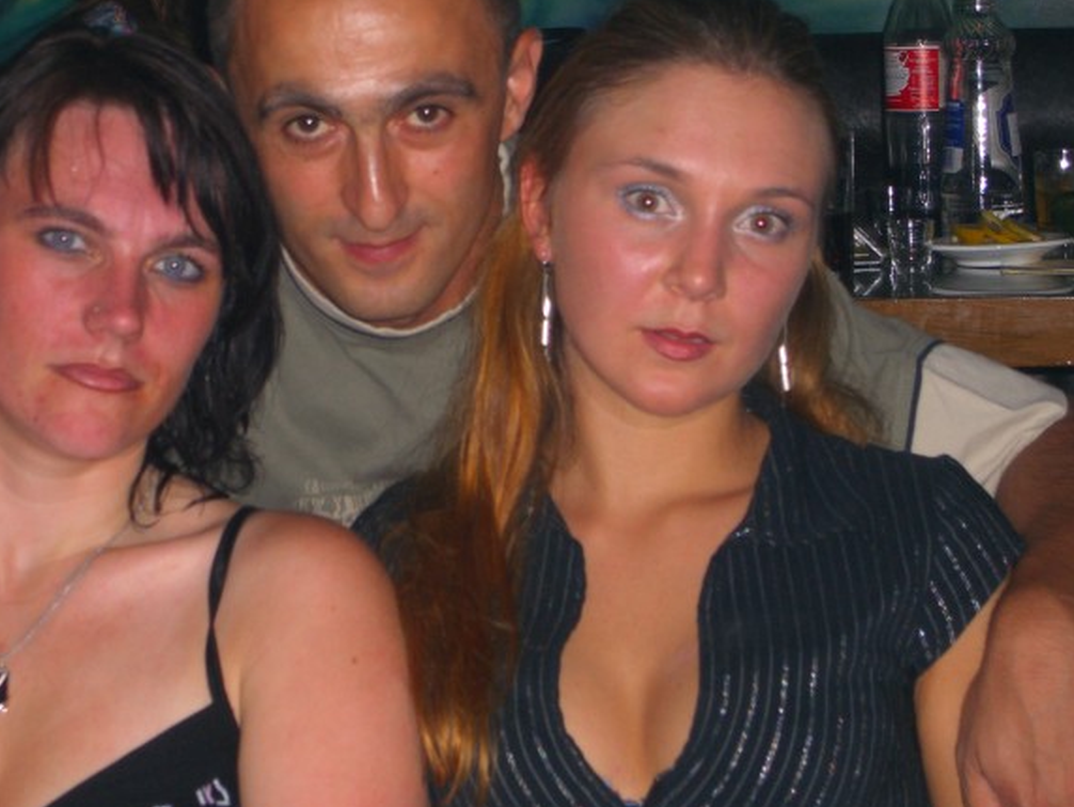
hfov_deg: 17.5
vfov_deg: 13.2
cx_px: 355
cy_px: 344
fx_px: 3477
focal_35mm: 112
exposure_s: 1/60
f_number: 4.4
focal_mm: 16.6
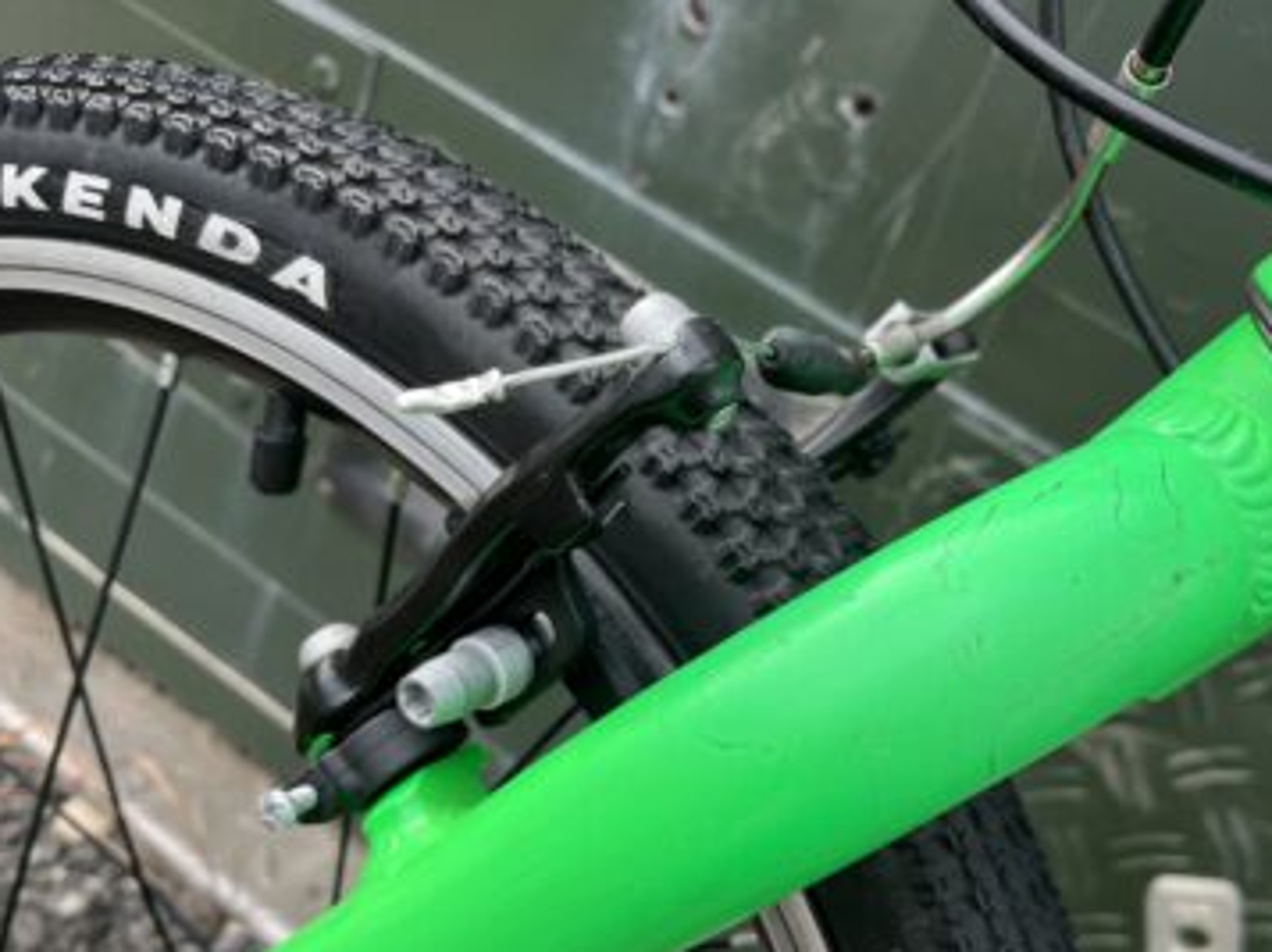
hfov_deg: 51.8
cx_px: 834
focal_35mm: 35
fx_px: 1285
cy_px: 635
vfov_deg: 40.1
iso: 50
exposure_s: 1/550
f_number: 1.6
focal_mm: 5.1
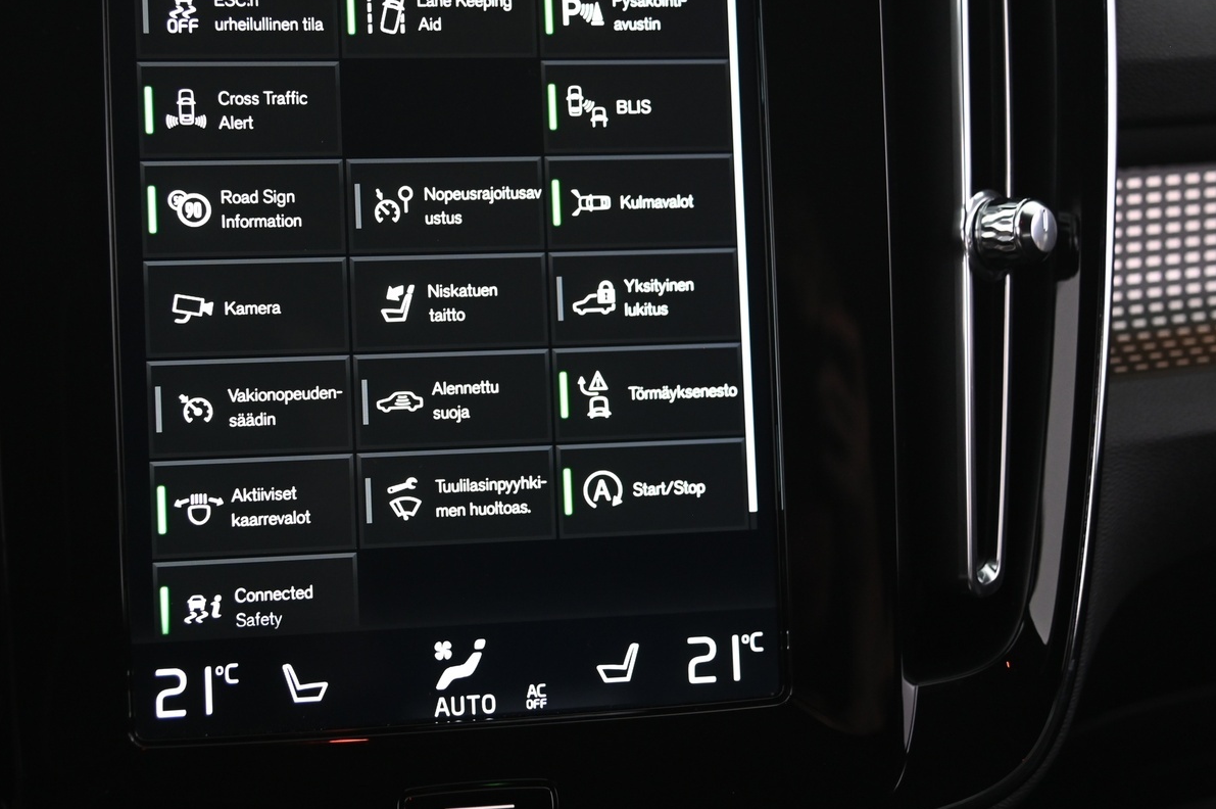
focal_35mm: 60
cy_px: 352
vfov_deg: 22.6
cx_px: 463
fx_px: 2025
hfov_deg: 33.3
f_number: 4
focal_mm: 44
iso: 2000
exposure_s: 1/20
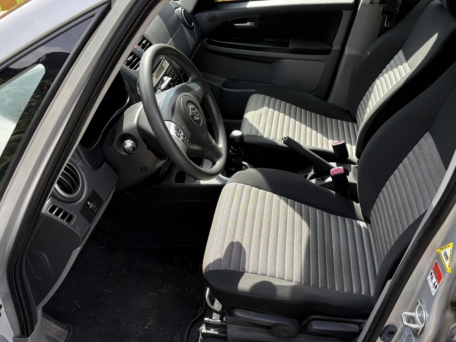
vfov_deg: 41.6
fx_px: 448
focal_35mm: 34
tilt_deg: -31.6
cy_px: 138
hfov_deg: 53.7
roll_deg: +1.6
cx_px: 265
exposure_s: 1/641
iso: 64
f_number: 1.6
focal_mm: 5.96
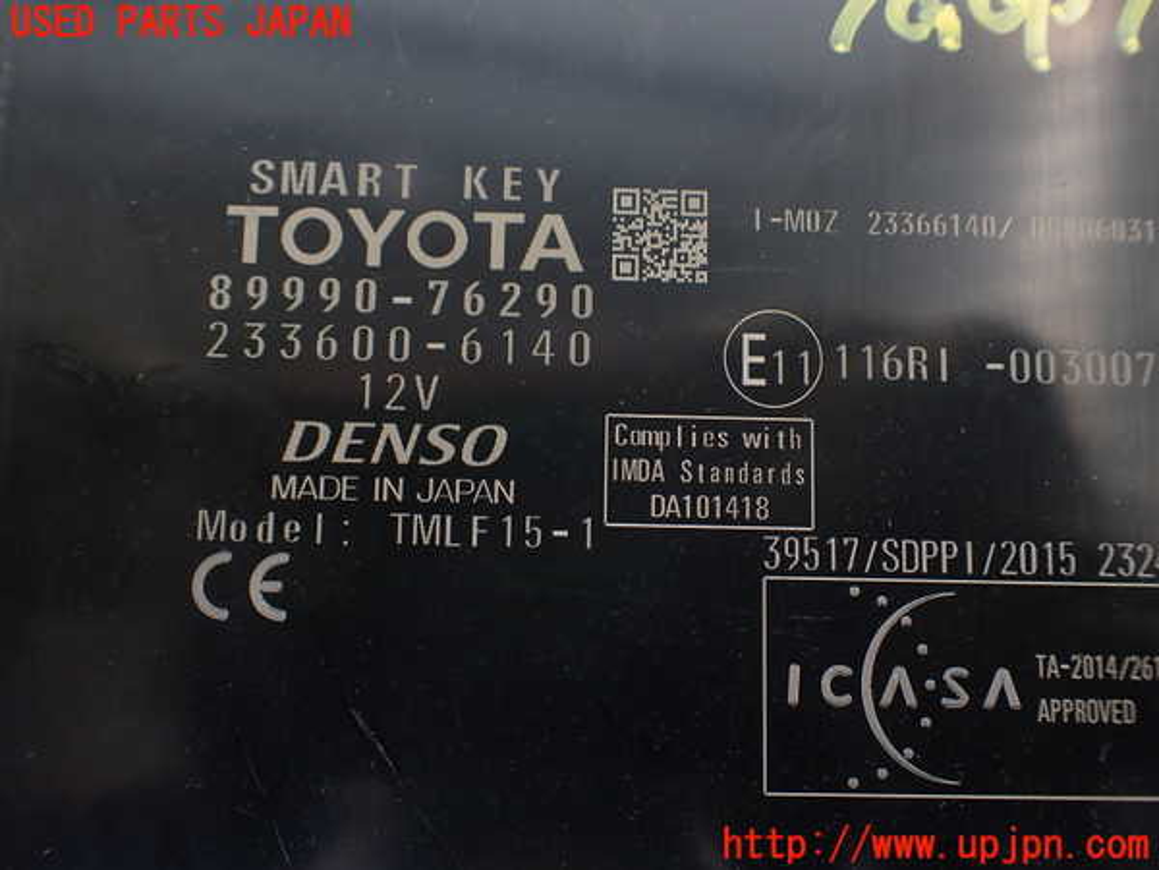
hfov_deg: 60.0
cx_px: 580
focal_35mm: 30
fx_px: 1004
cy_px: 435
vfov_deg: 46.8
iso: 200
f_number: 2.3
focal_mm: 5.4
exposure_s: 1/125
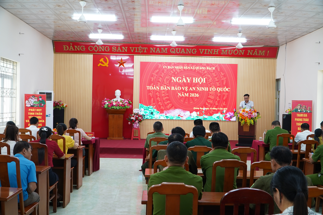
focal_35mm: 34
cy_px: 108
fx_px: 305
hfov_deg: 55.8
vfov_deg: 38.9
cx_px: 162
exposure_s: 1/40
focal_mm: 23
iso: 400
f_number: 4
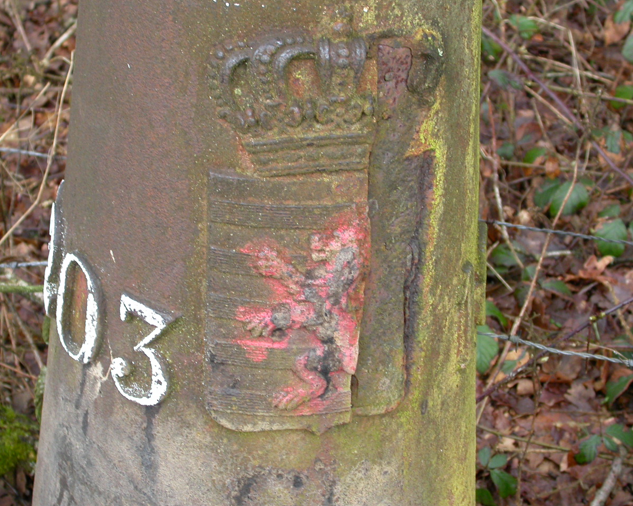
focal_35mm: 88
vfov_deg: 17.5
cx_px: 301
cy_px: 252
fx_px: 1648
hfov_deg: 21.7
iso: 100
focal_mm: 17.5
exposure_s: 1/77.4
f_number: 3.6
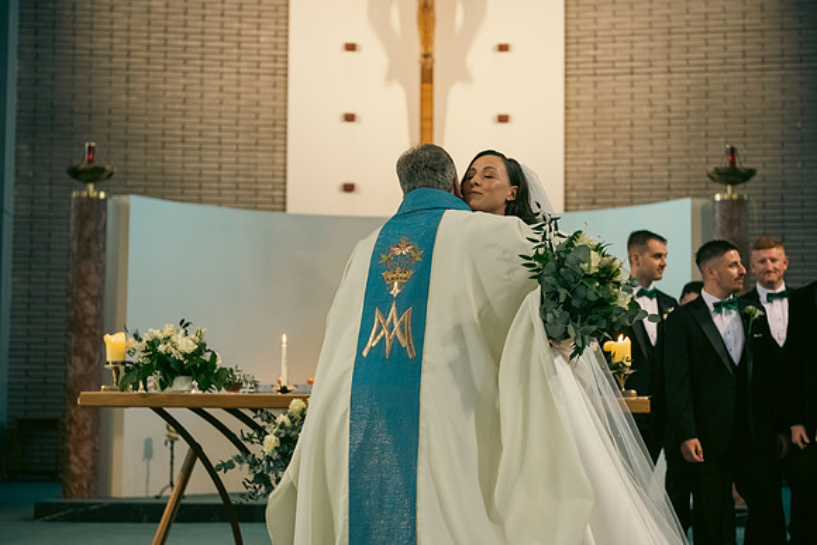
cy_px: 272
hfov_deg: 28.8
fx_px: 1589
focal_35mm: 70
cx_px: 408
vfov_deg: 19.5
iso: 1000
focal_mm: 70
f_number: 3.5
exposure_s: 1/160
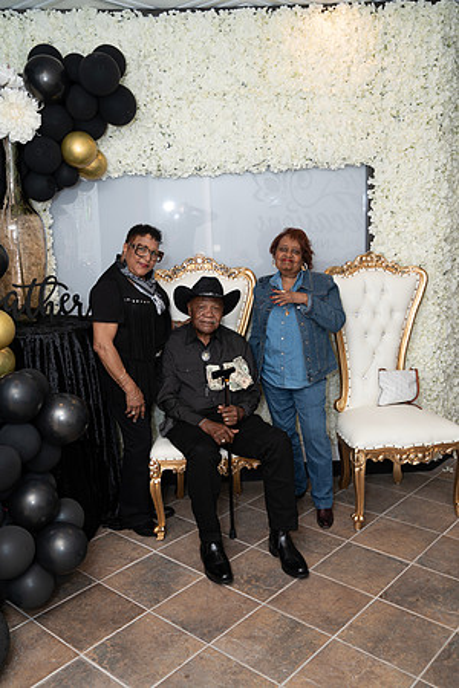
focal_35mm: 33
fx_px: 631
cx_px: 230
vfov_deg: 57.2
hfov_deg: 40.0
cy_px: 344
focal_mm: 33
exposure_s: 1/125
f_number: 4
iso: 200
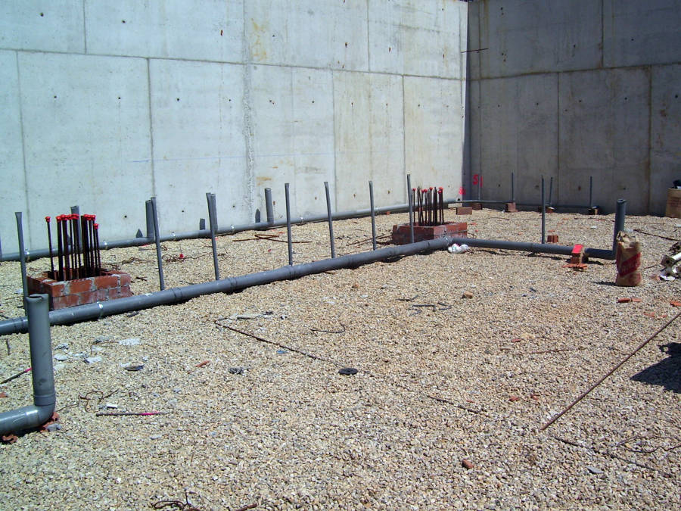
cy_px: 256
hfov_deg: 51.4
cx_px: 340
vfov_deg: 39.7
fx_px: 708
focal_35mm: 36
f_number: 4.8
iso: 80
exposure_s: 1/1500
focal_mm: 6
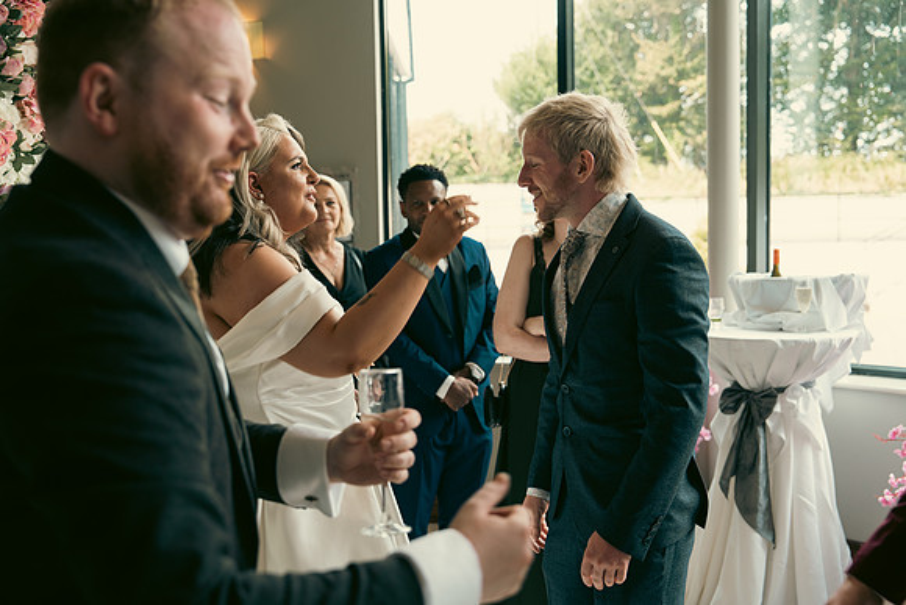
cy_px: 302
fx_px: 1032
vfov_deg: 32.6
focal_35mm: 41
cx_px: 453
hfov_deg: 47.4
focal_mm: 41
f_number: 3.5
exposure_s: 1/160
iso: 400
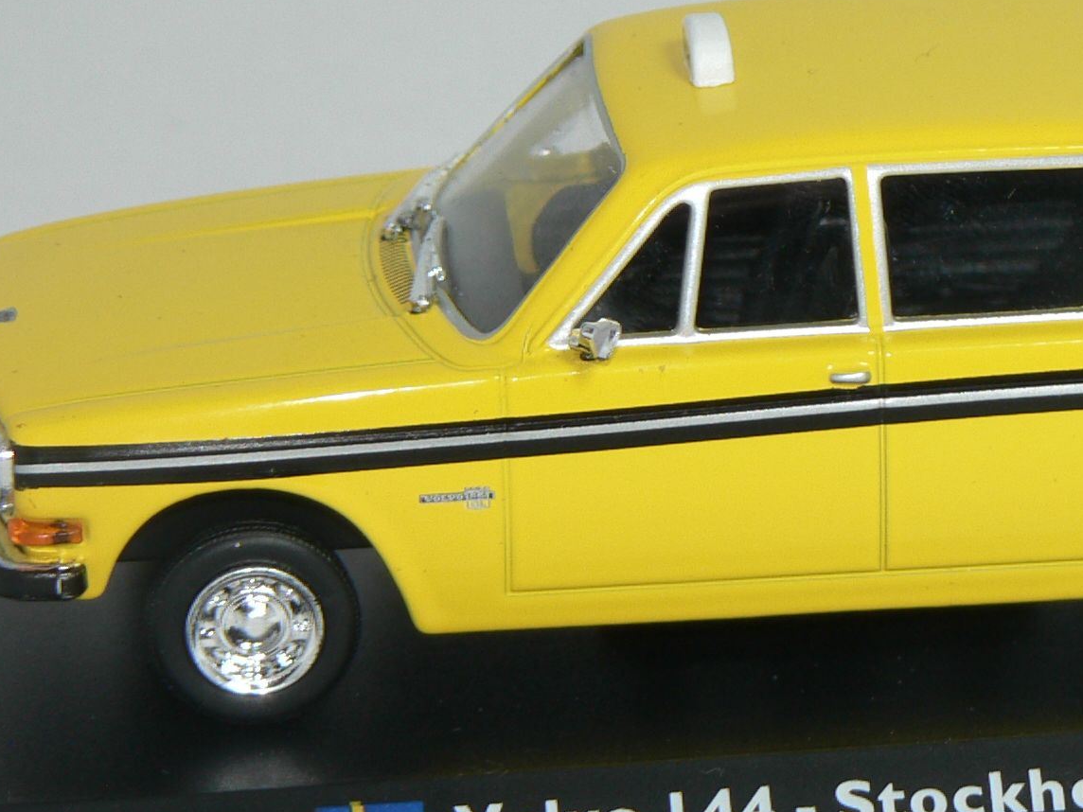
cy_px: 412
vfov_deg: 4.5
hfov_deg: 6.0
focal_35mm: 329
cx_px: 791
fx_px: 10293
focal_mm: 24.6
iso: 80
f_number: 3.3
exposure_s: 1/60
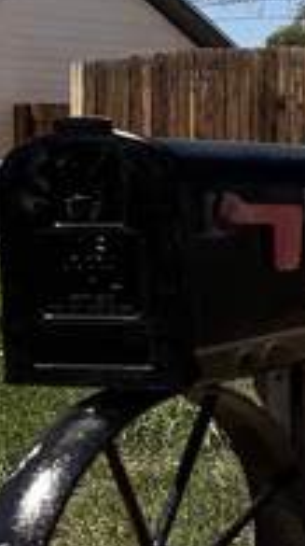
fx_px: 1864
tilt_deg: -2.3
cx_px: 862
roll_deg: -0.6
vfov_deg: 16.6
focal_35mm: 129
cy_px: 204
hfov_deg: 8.2
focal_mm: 6.76
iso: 80
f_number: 1.78
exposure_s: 1/6173
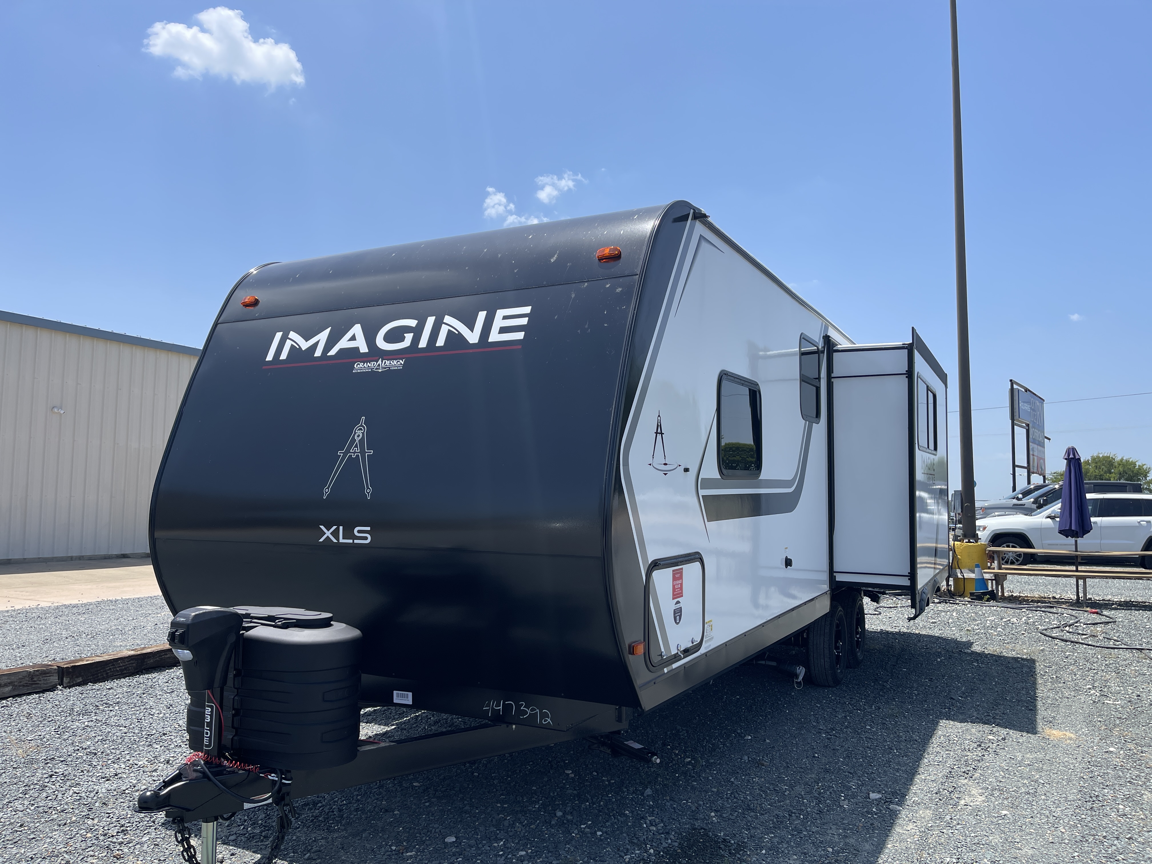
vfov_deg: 54.9
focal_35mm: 25
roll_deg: -1.5
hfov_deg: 69.4
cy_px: 432
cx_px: 576
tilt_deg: +3.6
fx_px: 832
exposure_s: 1/3086
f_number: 1.6
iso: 32
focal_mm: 5.1
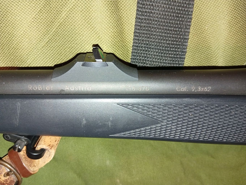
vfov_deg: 53.2
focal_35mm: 26
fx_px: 185
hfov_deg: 67.2
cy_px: 92
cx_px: 123
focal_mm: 3.96
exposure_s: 1/33.3
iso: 456
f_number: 1.8
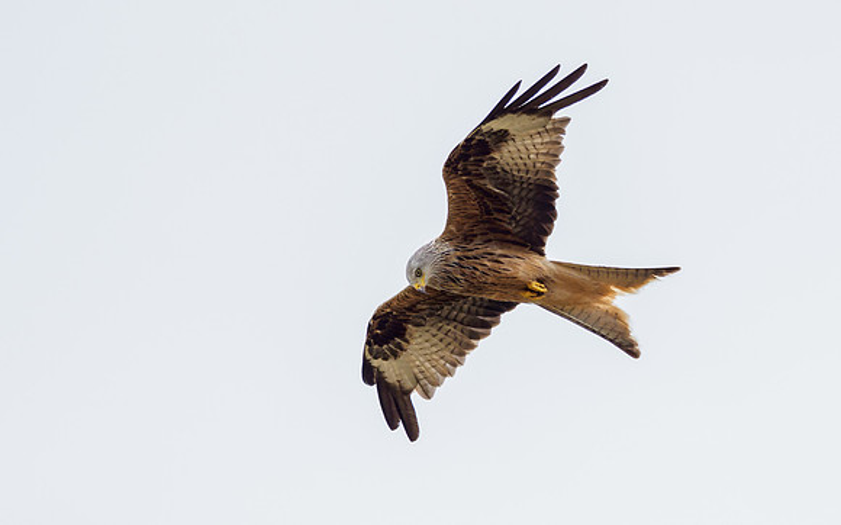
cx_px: 638
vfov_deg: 1.2
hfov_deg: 1.9
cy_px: 252
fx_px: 24894
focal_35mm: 1087
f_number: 4
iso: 200
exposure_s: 1/1250
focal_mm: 300
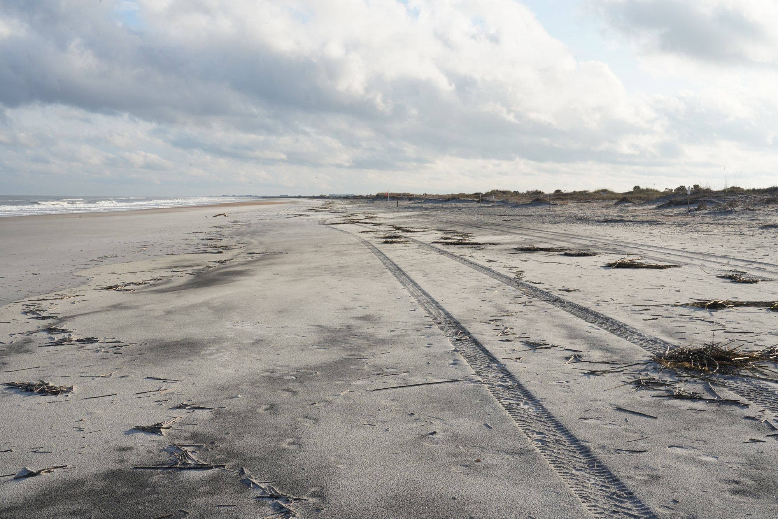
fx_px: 865
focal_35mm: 40
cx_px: 389
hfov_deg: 48.5
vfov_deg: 33.4
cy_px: 260
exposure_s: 1/100
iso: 400
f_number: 25
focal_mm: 40
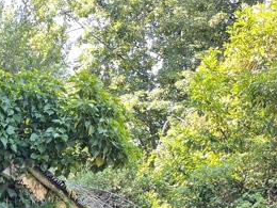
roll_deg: -1.7
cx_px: -113
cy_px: 300
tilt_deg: -2.1
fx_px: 640
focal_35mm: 80
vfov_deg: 16.9
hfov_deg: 21.3
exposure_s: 1/122
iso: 50
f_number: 1.6
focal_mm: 5.1
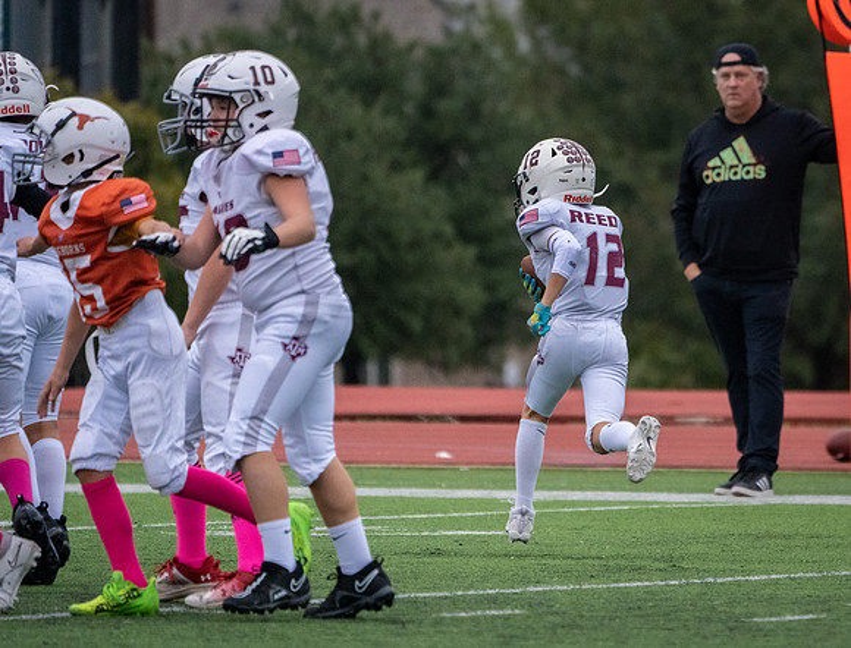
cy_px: 316
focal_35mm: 660
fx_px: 16314
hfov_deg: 3.0
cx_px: 734
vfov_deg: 2.3
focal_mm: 400
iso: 5000
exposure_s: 1/1000
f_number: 5.6
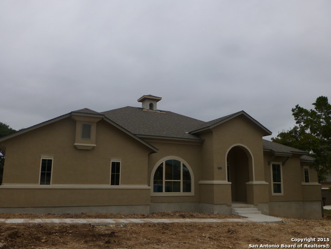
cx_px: 166
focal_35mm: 30
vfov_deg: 46.8
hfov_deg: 60.0
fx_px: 287
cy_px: 124
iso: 100
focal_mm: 5.4
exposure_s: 1/80
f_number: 3.6
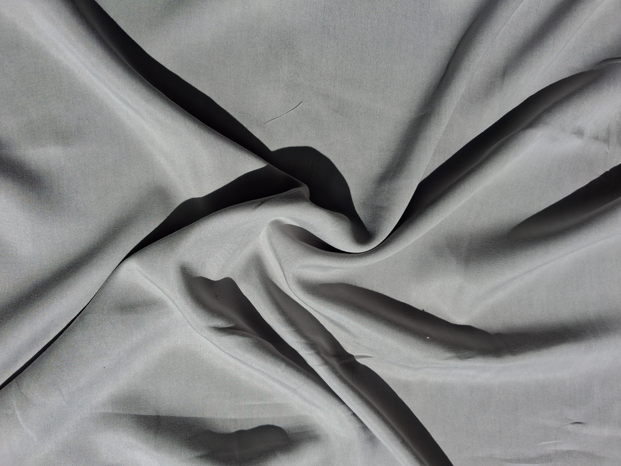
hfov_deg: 65.3
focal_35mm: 27
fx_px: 484
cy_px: 233
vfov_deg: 51.4
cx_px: 310
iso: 25
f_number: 1.8
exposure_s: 1/1111
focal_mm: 4
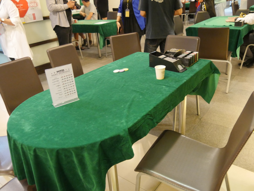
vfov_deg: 49.7
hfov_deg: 63.4
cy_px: 96
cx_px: 127
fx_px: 205
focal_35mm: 28
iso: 3200
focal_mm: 14
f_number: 3.5
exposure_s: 1/40
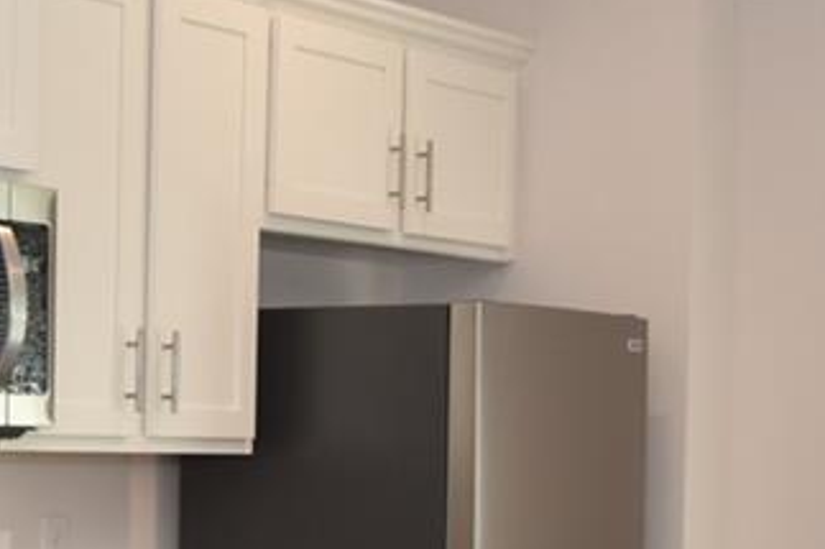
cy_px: 613
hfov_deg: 19.5
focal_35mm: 104
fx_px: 2382
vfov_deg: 12.9
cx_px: 202
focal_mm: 14
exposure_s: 1/100
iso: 200
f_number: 4.5
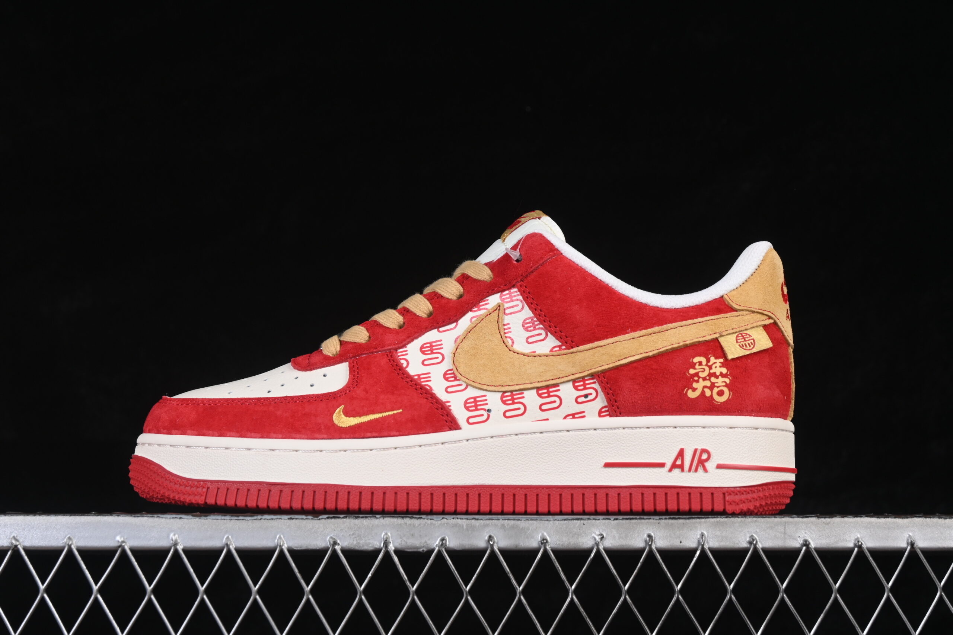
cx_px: 476
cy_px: 318
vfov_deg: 18.2
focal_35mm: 75
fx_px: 1985
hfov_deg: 27.0
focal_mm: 50
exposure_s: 1/80
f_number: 8
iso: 160
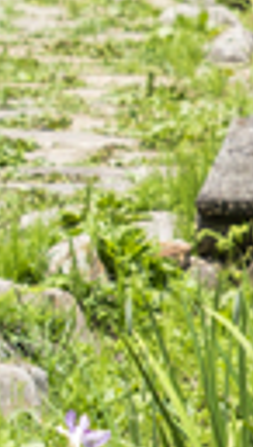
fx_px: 5366
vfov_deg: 4.8
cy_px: 203
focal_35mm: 452
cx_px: 932
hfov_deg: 2.6
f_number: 4.5
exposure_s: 1/800
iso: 200
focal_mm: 94
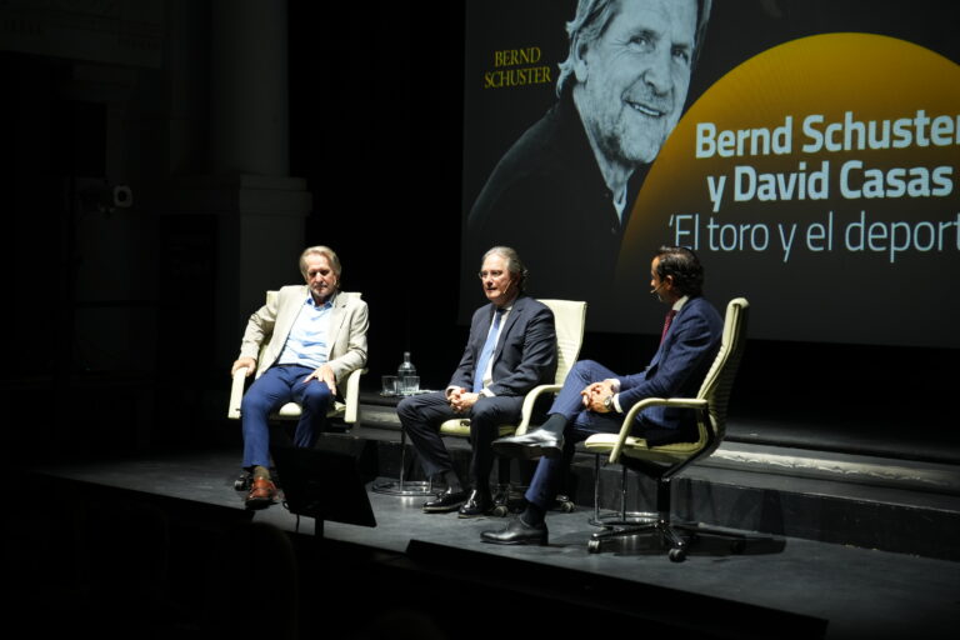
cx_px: 480
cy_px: 320
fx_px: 1787
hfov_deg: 30.1
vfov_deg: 20.3
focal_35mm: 67
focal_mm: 67
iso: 1000
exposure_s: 1/125
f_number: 2.8
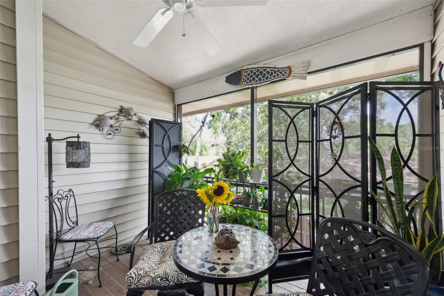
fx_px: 173
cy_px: 148
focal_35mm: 14
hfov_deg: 104.3
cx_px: 222
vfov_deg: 81.2
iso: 1000
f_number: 6.3
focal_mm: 14
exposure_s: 1/40
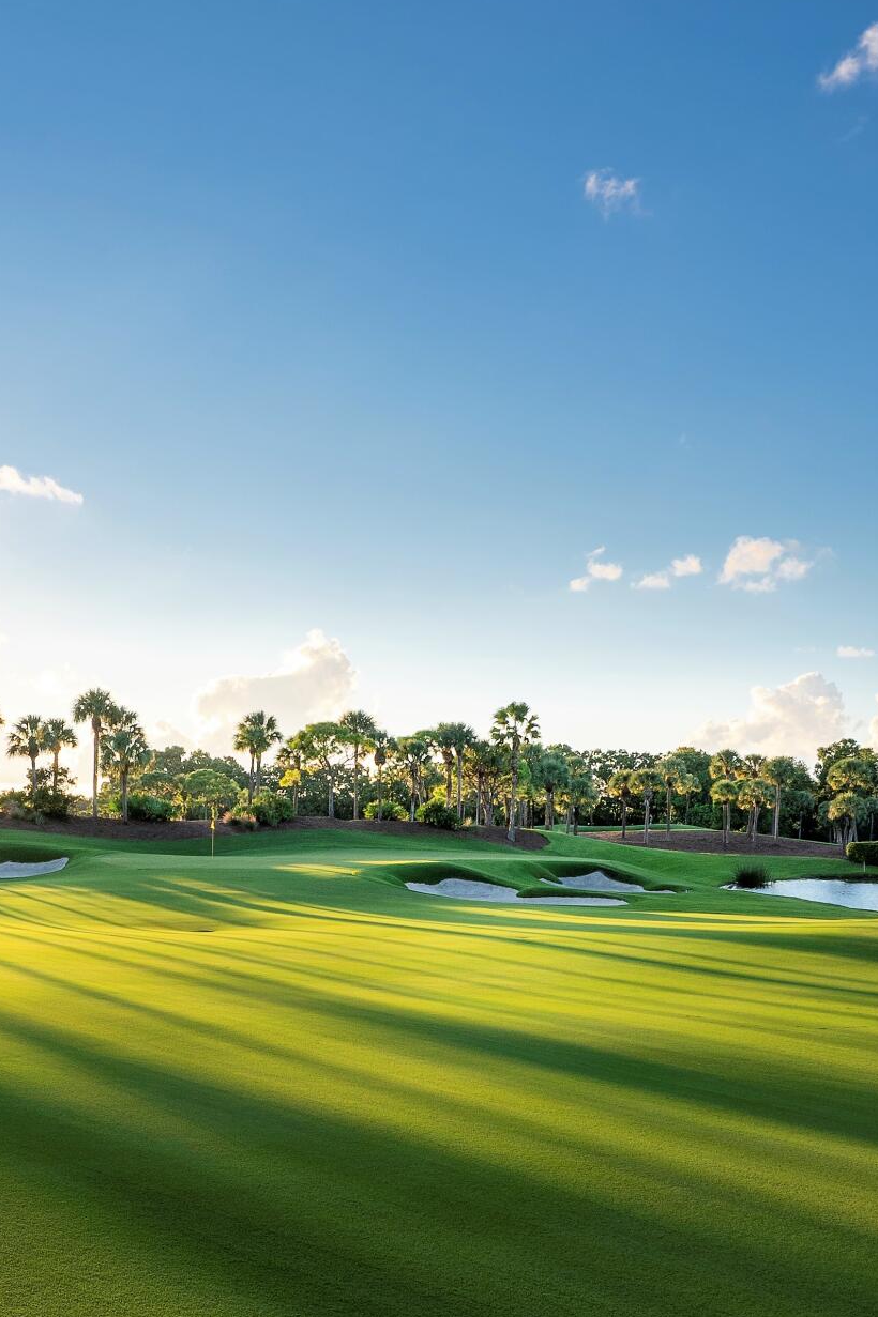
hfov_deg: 33.6
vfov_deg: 48.5
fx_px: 1427
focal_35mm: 39
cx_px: 244
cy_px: 902
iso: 100
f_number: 10
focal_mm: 16
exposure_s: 1/125
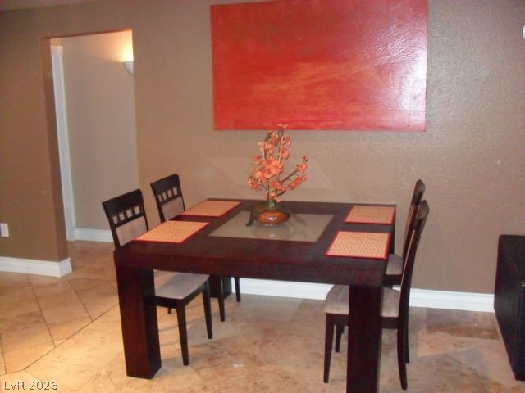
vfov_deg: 40.7
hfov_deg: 52.6
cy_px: 196
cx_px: 262
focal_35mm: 35
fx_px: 531
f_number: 3
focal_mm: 6.3
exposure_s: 1/45
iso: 640
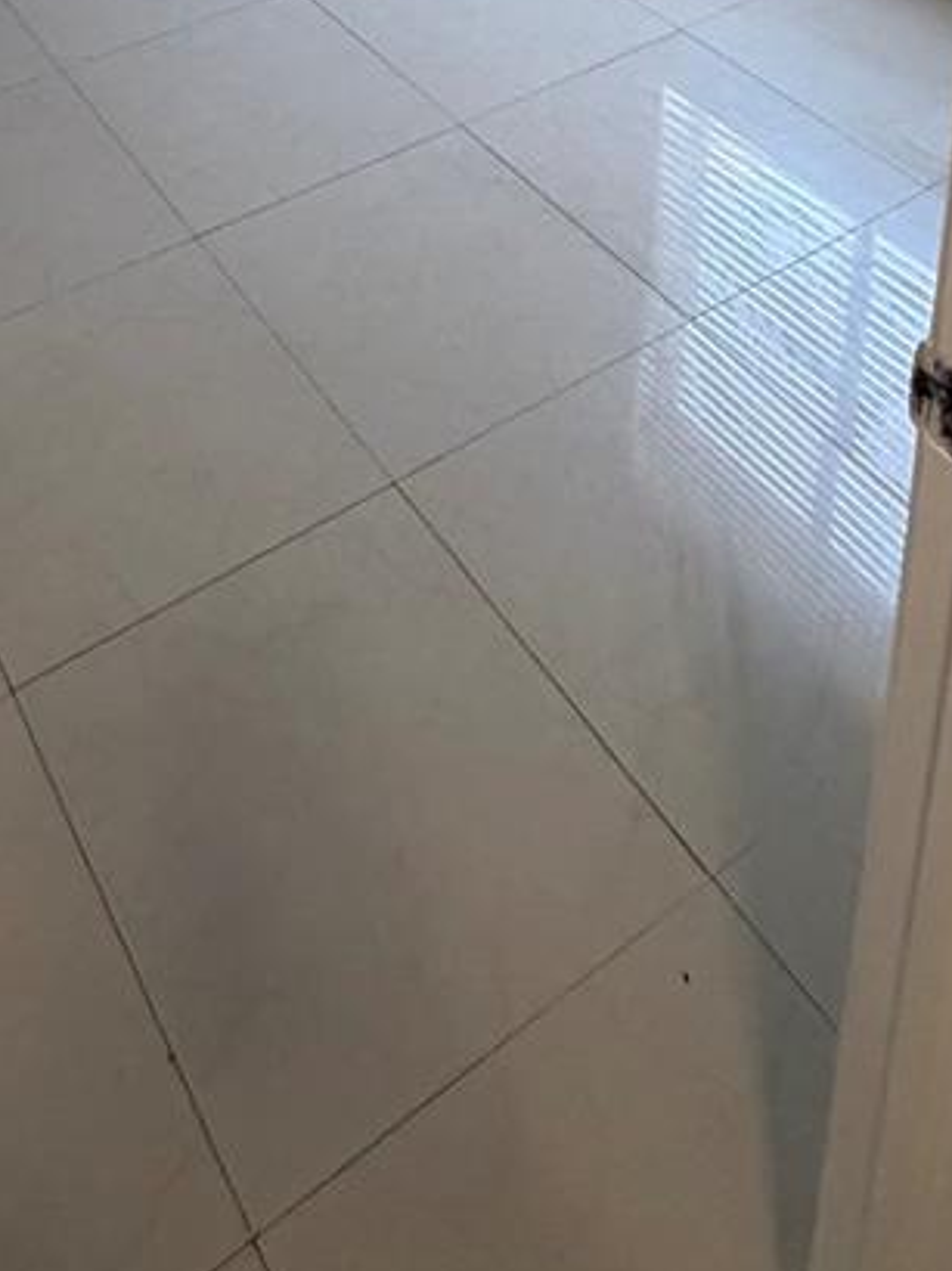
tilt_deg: -18.1
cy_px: -369
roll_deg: +2.5
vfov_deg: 33.7
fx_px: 1505
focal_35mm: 41
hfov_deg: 34.1
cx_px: 198
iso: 500
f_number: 2.2
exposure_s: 1/60
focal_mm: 2.22
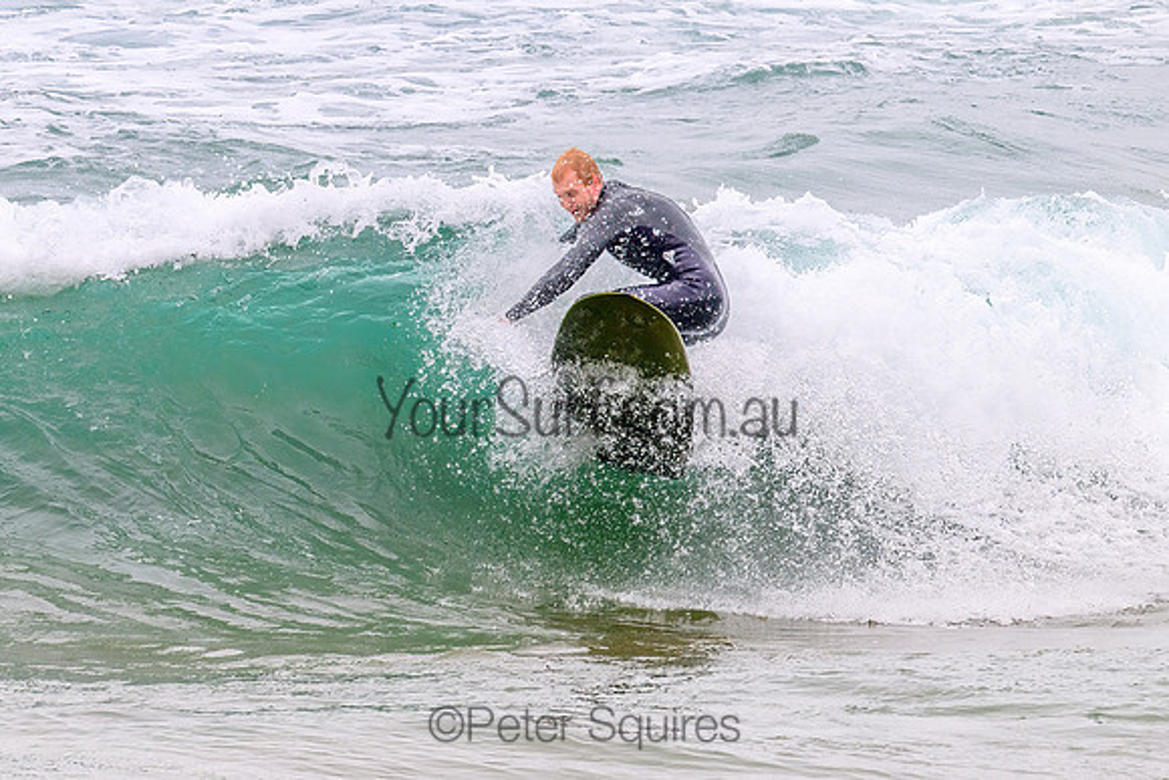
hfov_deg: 2.8
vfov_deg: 1.9
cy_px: 361
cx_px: 538
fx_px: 23892
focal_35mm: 736
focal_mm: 550
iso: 1000
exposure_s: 1/2000
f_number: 11
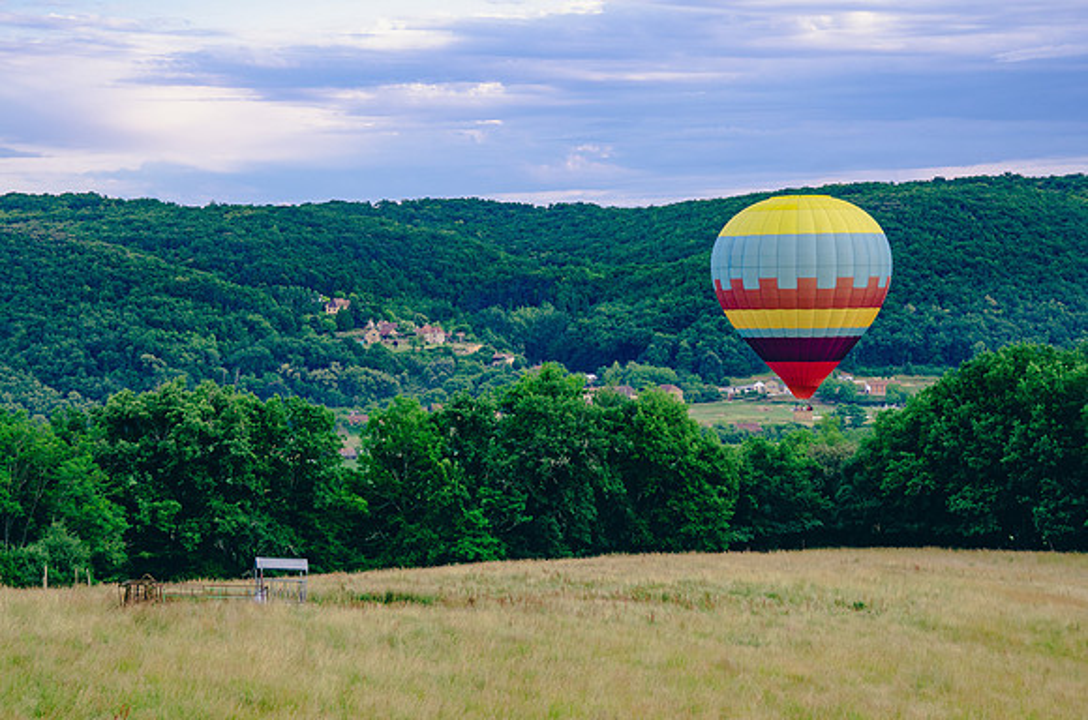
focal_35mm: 93
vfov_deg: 14.6
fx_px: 2804
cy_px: 360
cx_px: 544
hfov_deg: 22.0
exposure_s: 1/320
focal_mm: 62
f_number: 4.5
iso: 320
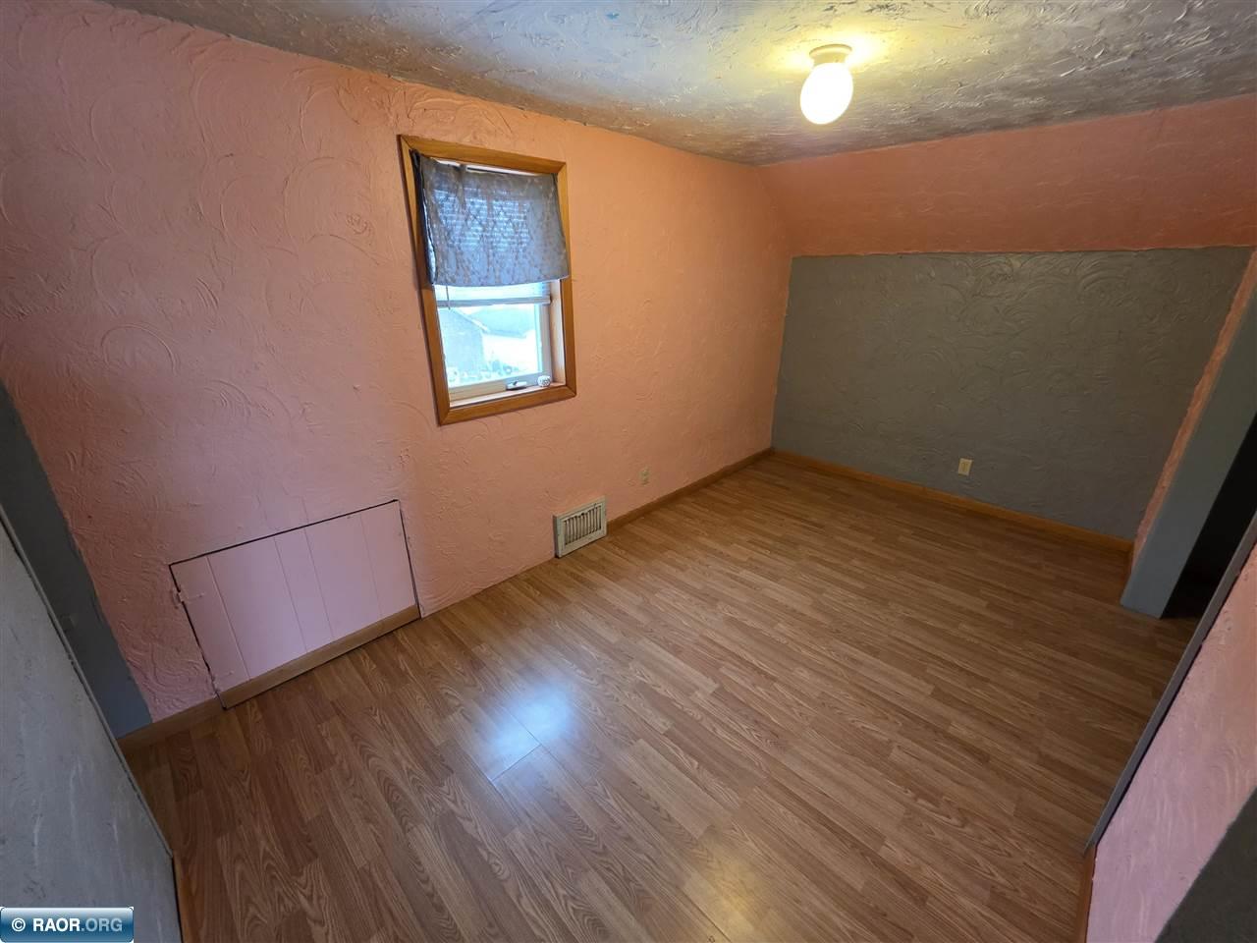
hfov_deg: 106.2
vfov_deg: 89.9
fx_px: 472
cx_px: 628
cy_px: 472
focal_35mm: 13
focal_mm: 2.2
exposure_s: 1/60
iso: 500
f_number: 1.9
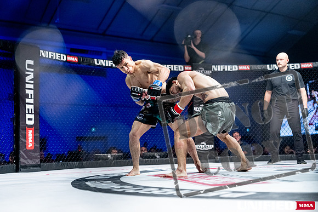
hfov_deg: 39.6
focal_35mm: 50
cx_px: 159
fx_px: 442
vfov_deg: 27.0
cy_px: 106
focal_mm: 50
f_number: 2
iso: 3200
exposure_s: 1/1250
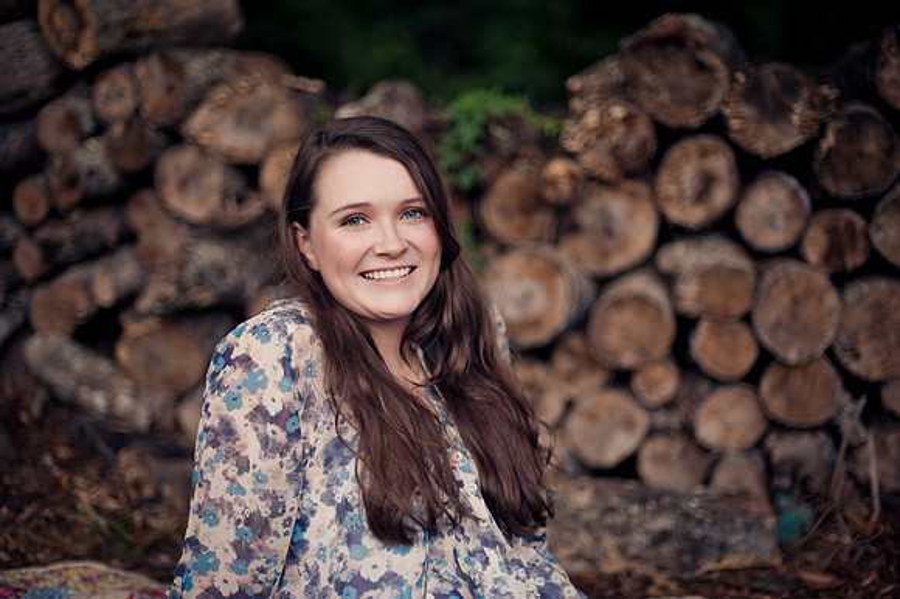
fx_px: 1249
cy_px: 300
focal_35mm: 50
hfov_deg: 39.6
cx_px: 450
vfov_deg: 27.0
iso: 200
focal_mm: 50
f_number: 1.4
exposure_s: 1/500
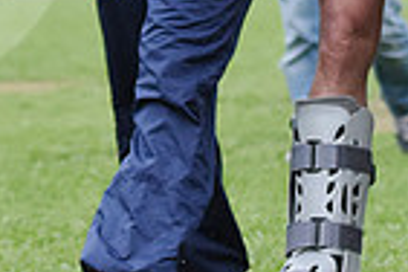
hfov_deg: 3.3
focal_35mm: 628
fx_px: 7117
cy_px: -106
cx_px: 367
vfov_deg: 2.2
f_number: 2.8
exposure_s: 1/800
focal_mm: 102
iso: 1000
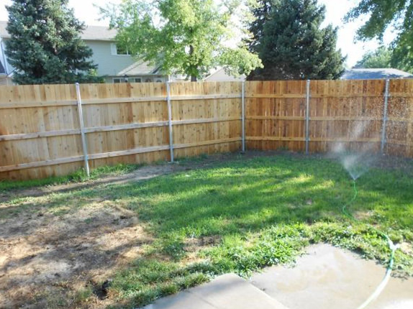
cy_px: 167
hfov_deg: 61.7
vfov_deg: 48.2
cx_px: 208
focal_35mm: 29
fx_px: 346
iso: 80
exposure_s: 1/125
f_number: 3.2
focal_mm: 4.6
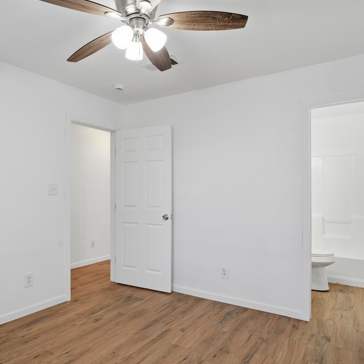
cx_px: 138
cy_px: 193
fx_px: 286
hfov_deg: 64.2
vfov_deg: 65.0
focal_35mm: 24
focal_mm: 17
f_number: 9
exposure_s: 1/20
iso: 100
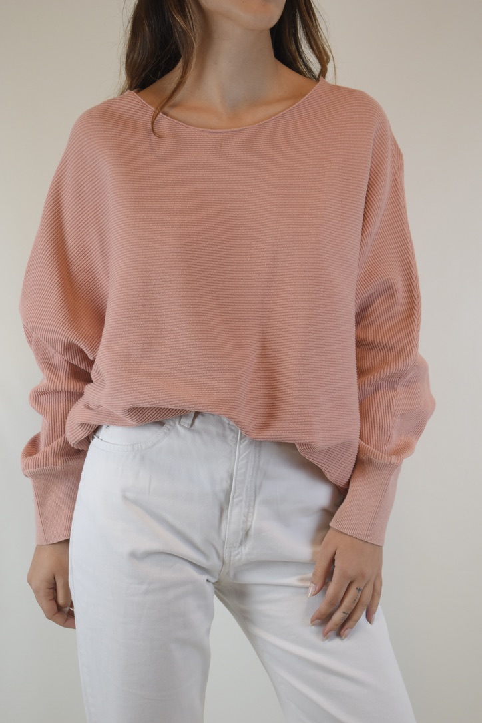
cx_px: 241
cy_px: 362
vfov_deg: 28.1
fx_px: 1446
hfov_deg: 18.9
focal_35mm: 72
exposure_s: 1/100
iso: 400
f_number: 5.3
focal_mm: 48
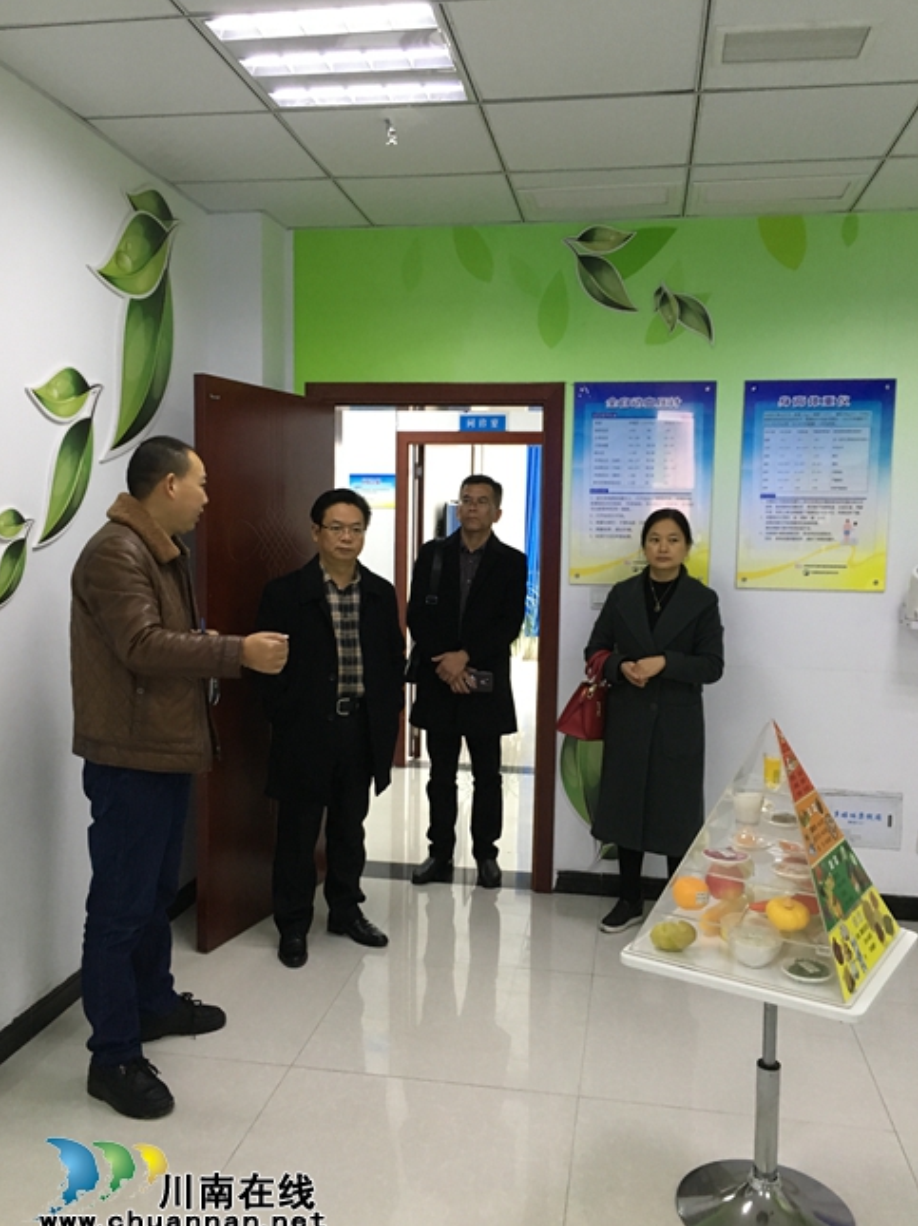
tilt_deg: -5.3
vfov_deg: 60.0
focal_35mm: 30
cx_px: 456
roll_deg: -1.1
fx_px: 1062
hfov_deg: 46.8
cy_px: 624
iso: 200
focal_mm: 4.15
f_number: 2.2
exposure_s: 1/33
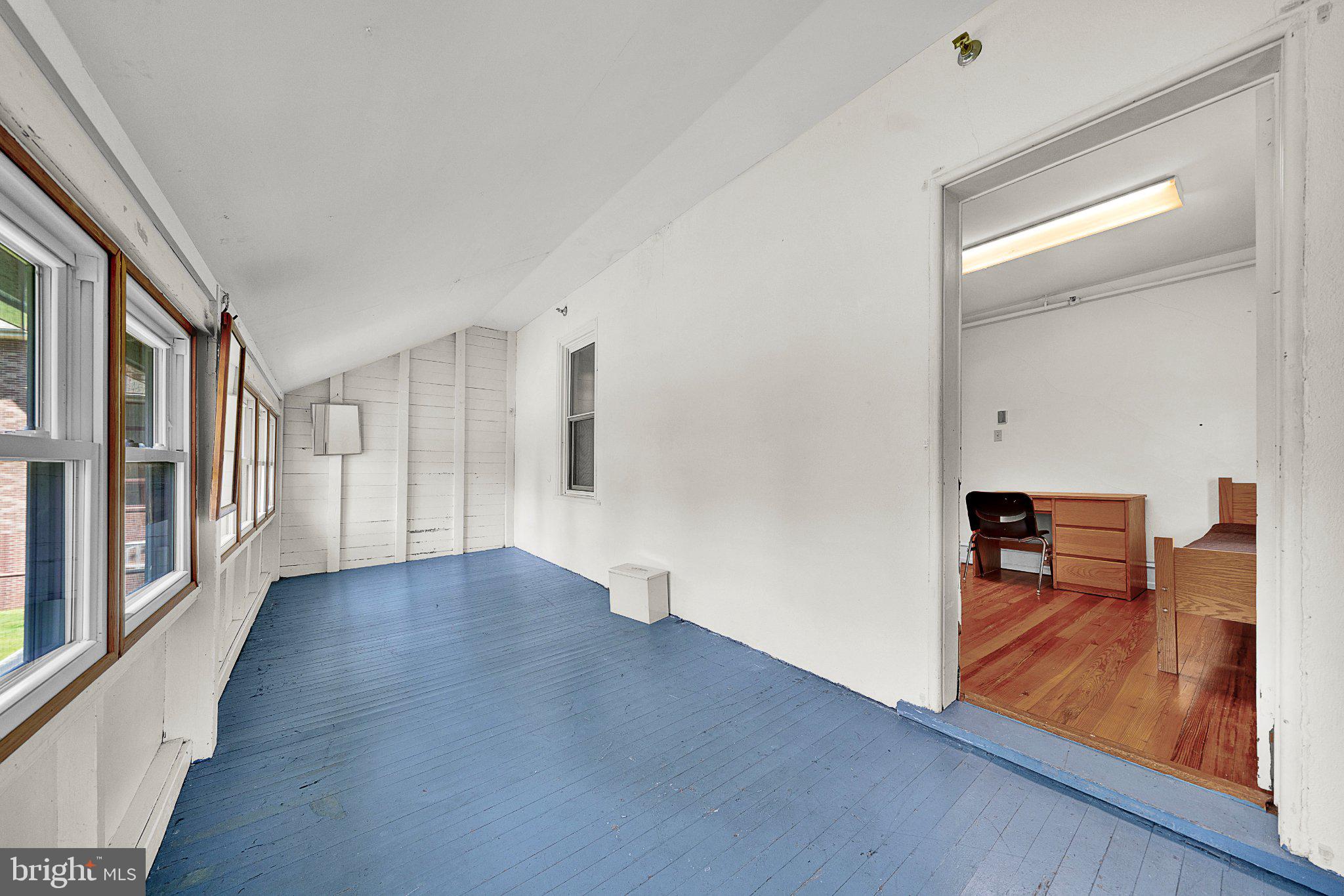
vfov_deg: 90.0
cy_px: 448
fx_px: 448
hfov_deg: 112.6
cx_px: 672
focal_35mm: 12
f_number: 6.3
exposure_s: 1/10
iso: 320
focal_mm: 12
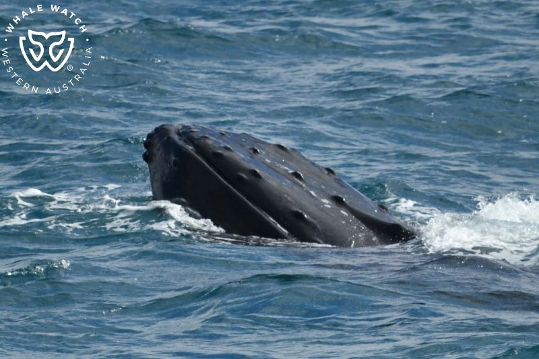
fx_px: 8981
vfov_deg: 2.3
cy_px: 180
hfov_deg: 3.4
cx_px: 270
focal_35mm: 600
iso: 1000
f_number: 6.3
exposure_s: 1/8000
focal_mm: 600
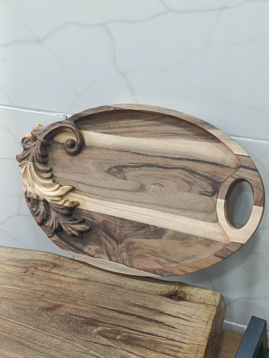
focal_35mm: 46
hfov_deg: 31.6
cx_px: 134
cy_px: 179
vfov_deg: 41.2
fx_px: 475
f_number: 1.65
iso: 640
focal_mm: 6.14
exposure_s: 1/99.9
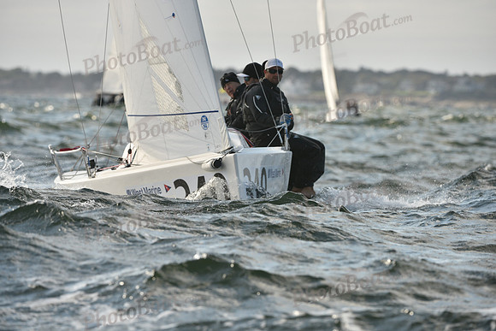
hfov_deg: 6.2
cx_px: 248
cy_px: 166
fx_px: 4548
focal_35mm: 330
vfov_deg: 4.2
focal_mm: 330
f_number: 6.3
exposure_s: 1/1250
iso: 320
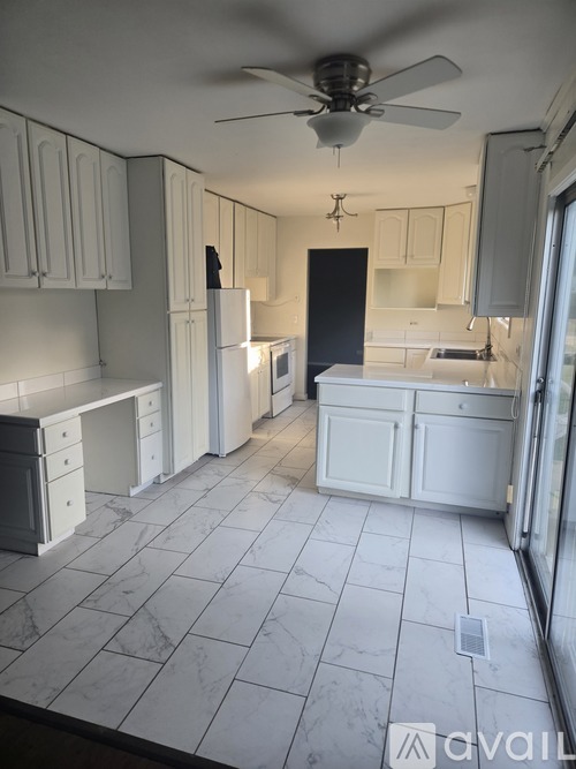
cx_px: 288
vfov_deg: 73.9
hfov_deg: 58.9
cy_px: 384
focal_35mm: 23
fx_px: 510
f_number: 1.8
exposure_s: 1/120
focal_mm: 5.4
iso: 64
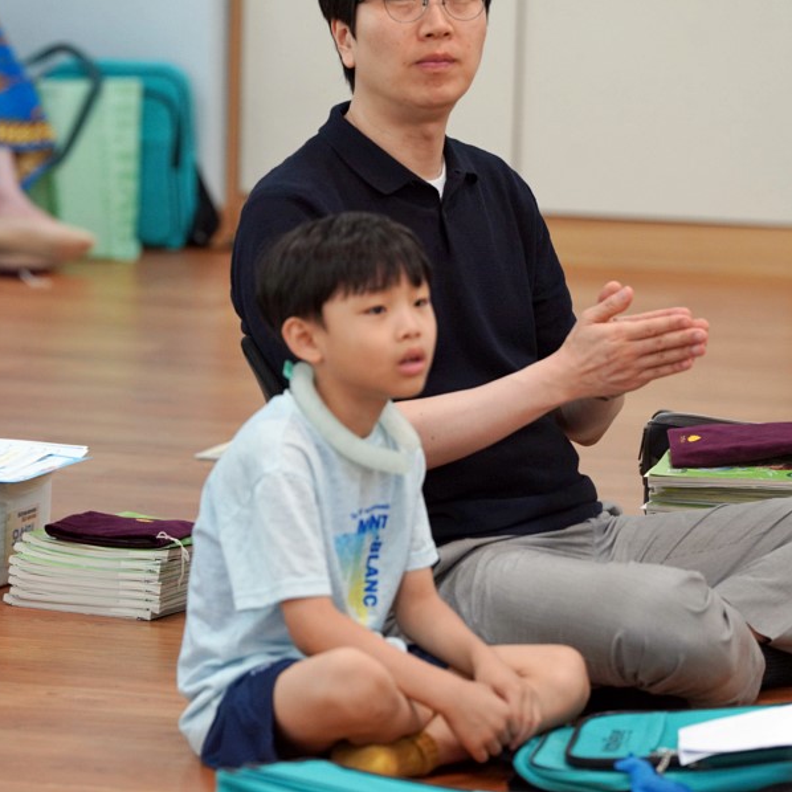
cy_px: 396
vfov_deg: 6.8
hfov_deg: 6.8
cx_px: 330
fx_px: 6627
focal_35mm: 256
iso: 2500
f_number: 4
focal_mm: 200
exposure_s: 1/250
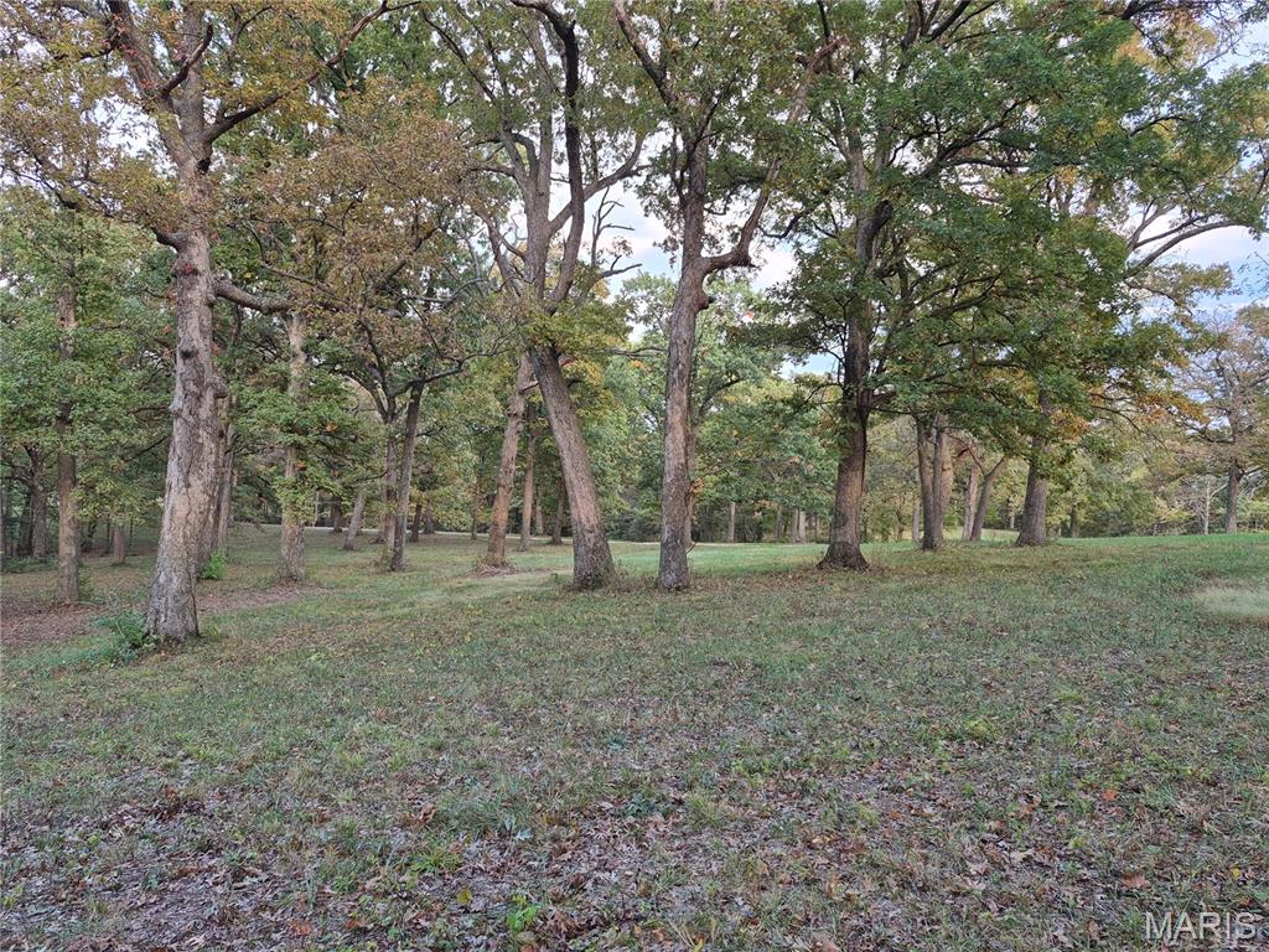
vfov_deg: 58.9
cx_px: 634
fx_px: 843
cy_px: 476
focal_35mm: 23
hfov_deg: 73.9
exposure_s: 1/180
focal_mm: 5.4
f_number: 1.8
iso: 100
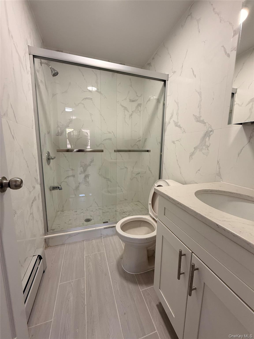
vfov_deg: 102.1
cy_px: 170
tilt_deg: -9.4
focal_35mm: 14
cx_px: 127
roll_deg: +1.2
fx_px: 137
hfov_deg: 85.7
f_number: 2.2
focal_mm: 2.22
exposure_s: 1/120
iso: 160
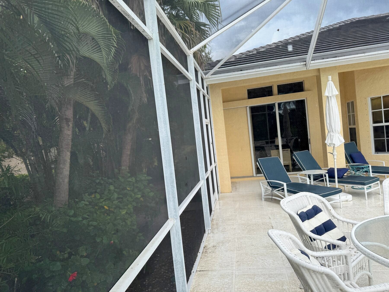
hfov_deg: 71.6
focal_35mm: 24
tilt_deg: -1.0
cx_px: 194
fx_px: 270
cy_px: 146
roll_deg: +6.4
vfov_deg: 56.8
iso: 80
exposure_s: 1/812
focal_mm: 6.76
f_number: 1.78
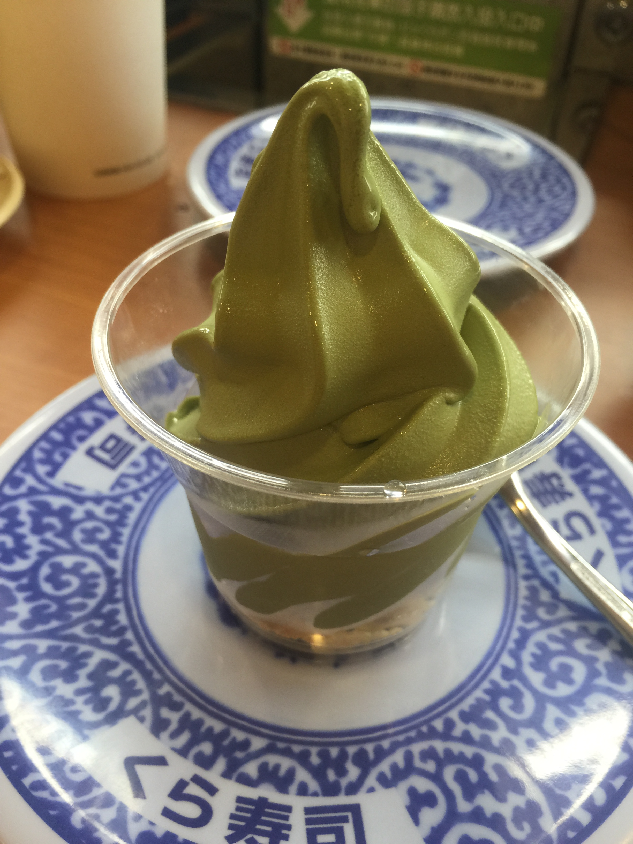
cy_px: 422
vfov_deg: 61.7
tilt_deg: -42.7
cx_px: 316
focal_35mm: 29
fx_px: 707
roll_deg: -2.1
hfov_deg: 48.2
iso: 32
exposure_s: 1/30
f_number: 2.2
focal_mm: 4.15
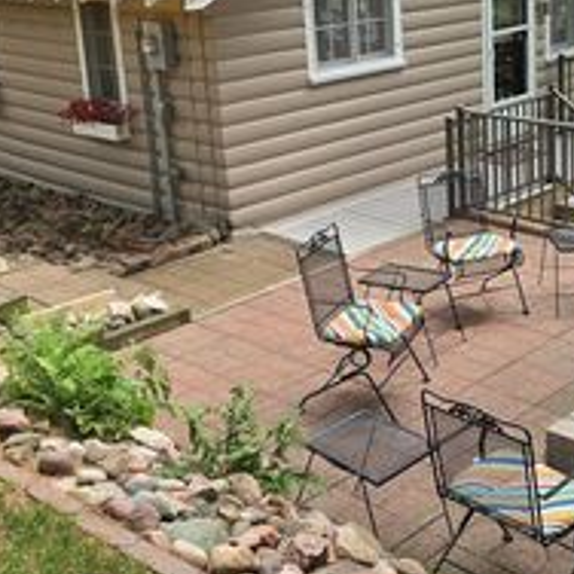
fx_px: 1013
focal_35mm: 54
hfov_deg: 30.9
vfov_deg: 31.3
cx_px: 455
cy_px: 169
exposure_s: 1/180
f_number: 1.7
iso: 20
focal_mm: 6.3
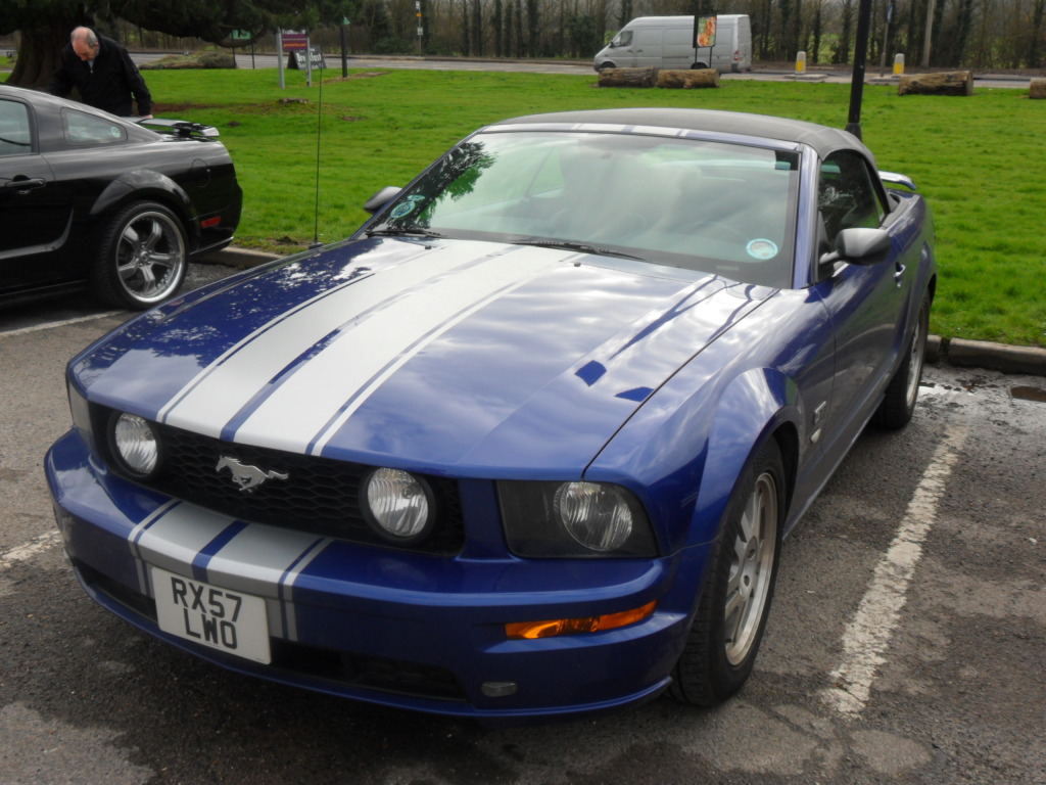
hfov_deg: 50.1
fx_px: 1118
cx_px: 523
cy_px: 392
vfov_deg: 38.7
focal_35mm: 37
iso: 80
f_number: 4
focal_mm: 6.6
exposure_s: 1/250
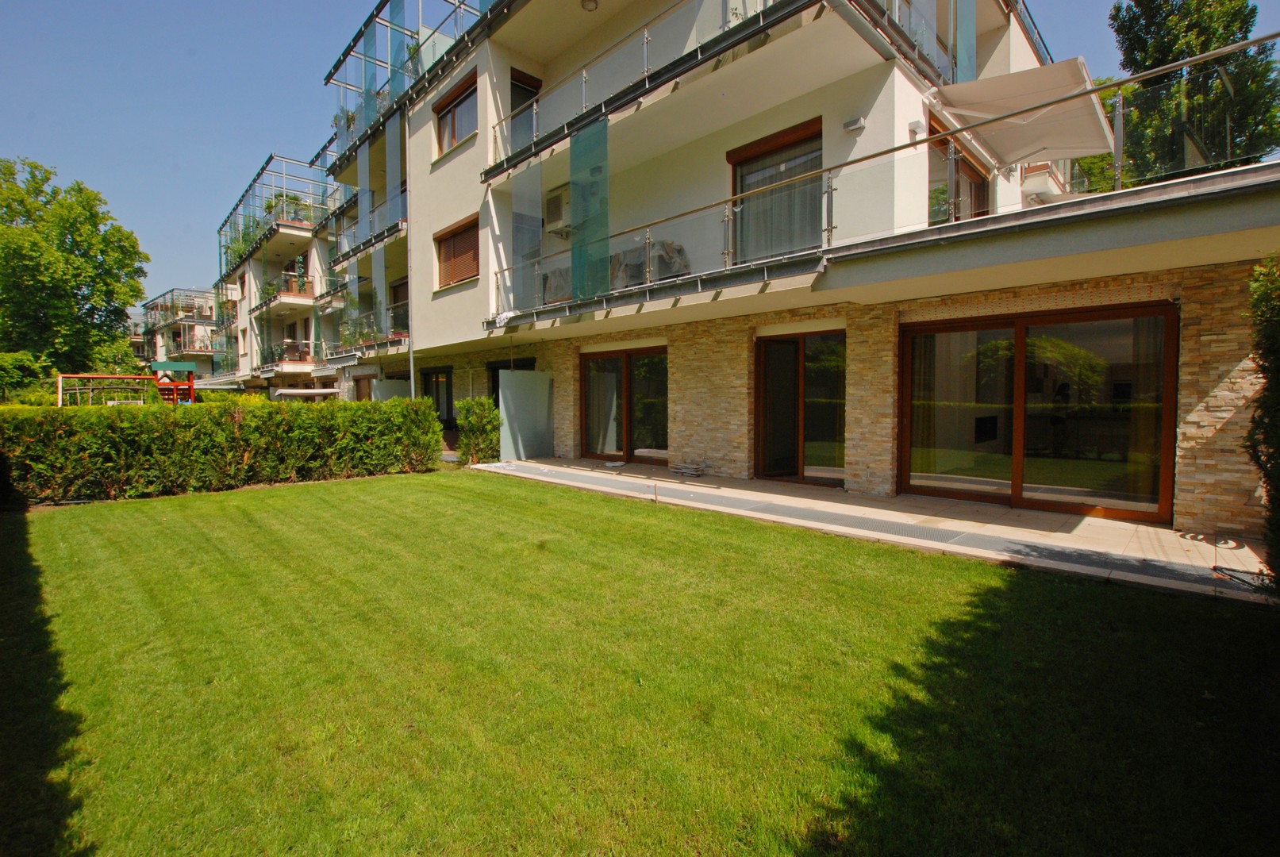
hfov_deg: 100.3
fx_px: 534
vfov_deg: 77.5
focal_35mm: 15
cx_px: 640
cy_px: 428
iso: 200
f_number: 13
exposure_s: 1/200
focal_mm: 10
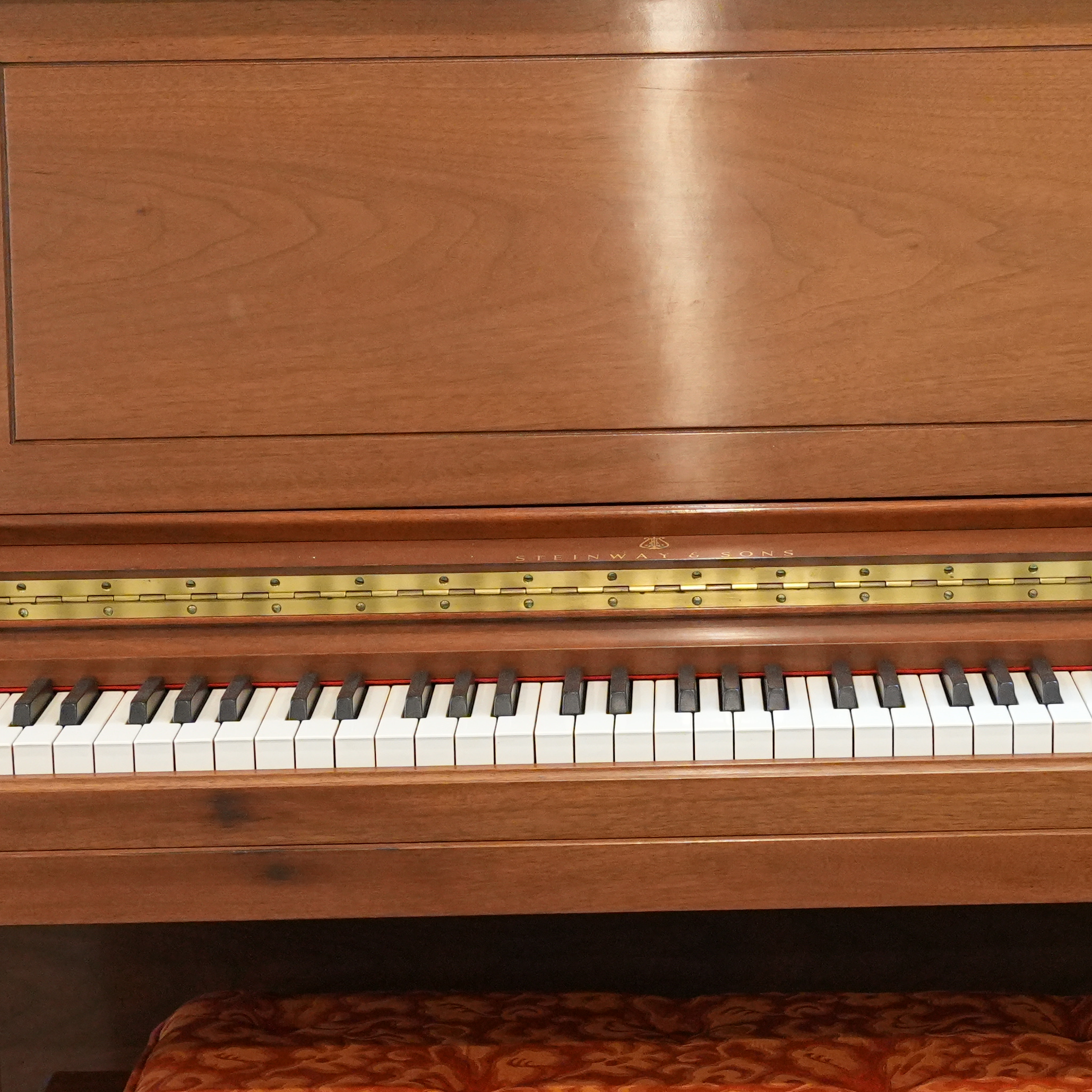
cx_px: 718
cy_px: 828
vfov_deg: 15.6
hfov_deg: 15.6
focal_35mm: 111
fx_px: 3972
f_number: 2.8
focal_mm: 29
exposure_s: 1/160
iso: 2500
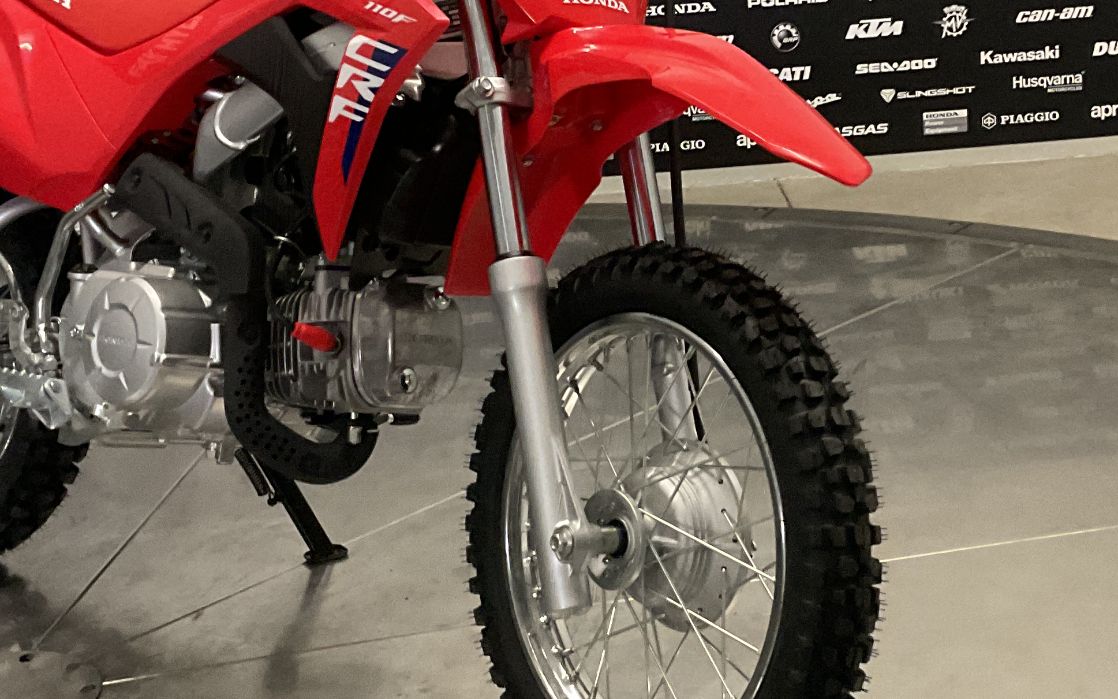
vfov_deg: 20.3
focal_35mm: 64
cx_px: 619
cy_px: 254
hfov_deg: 32.0
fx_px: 1950
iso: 250
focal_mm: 3
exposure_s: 1/60
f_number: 1.8
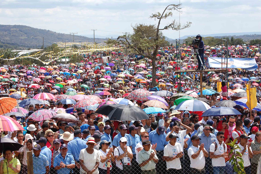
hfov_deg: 24.6
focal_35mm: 82
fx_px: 598
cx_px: 130
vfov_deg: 16.5
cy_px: 87
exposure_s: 1/320
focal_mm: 55
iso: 200
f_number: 9
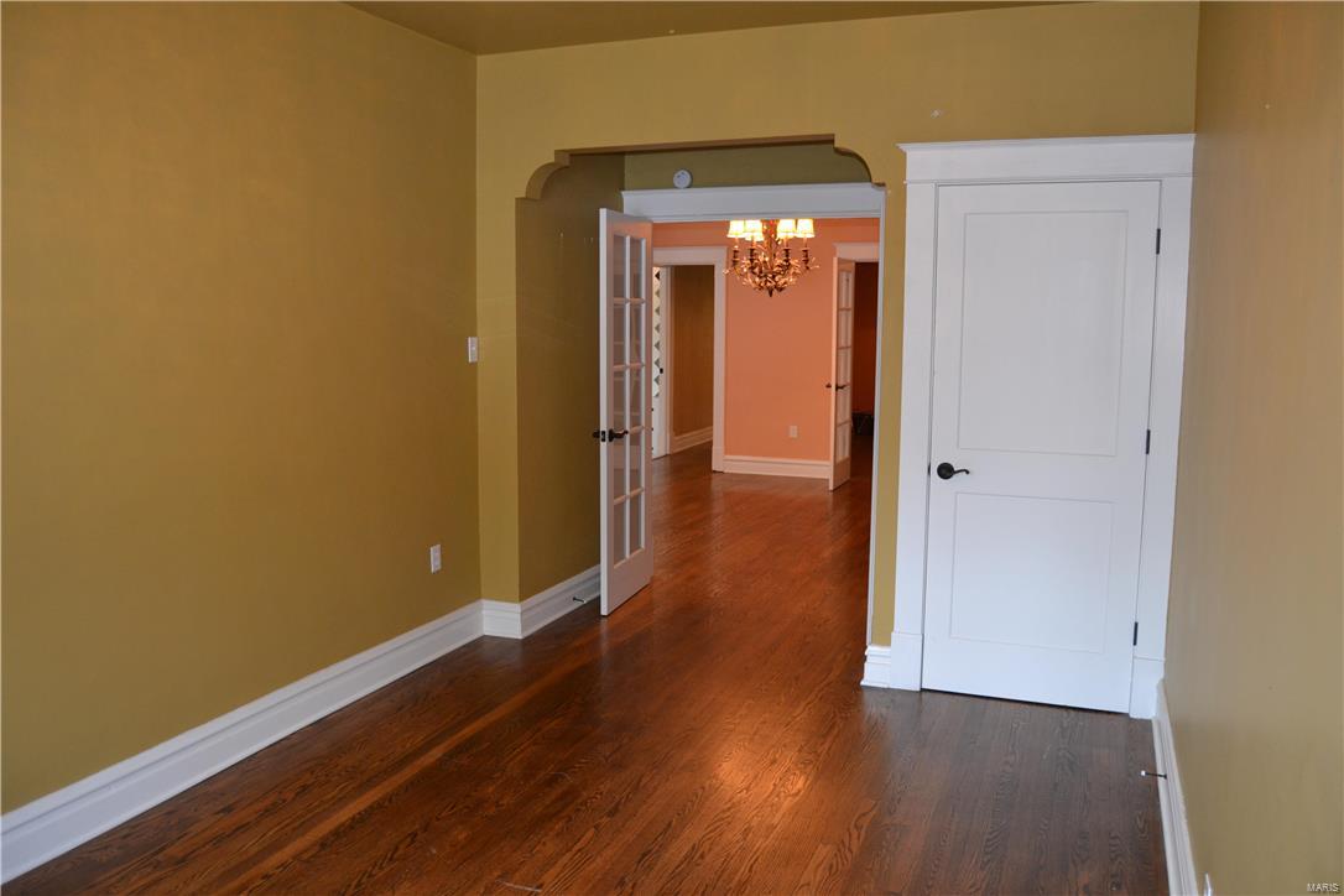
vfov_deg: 47.9
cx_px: 672
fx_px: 1008
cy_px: 448
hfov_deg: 67.4
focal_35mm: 27
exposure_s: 1/60
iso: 800
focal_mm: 18
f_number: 3.5
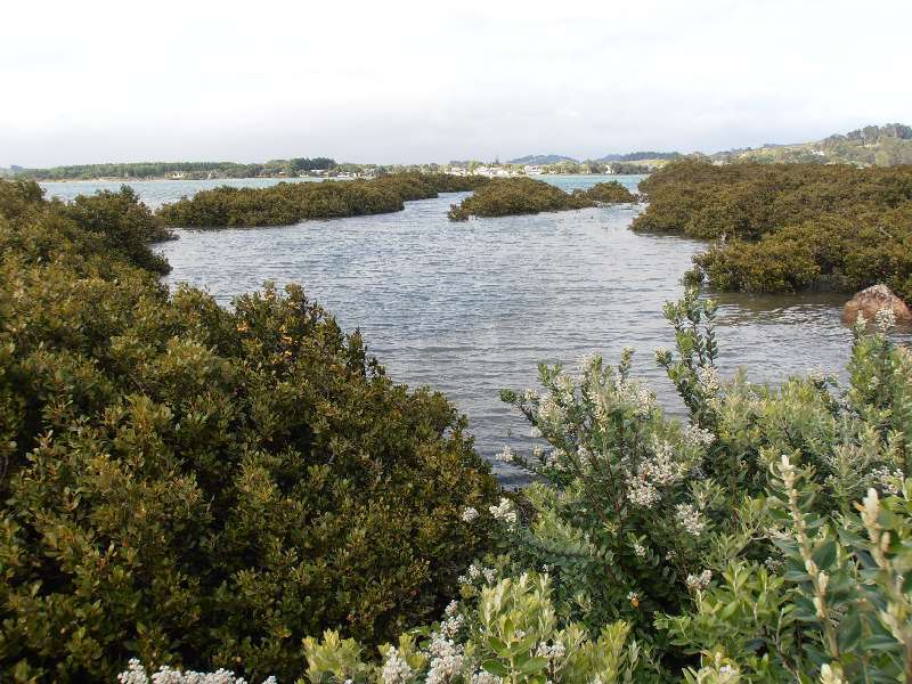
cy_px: 342
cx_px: 456
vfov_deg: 38.7
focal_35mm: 37
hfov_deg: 50.1
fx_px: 975
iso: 80
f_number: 9.9
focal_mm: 6.61
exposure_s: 1/60
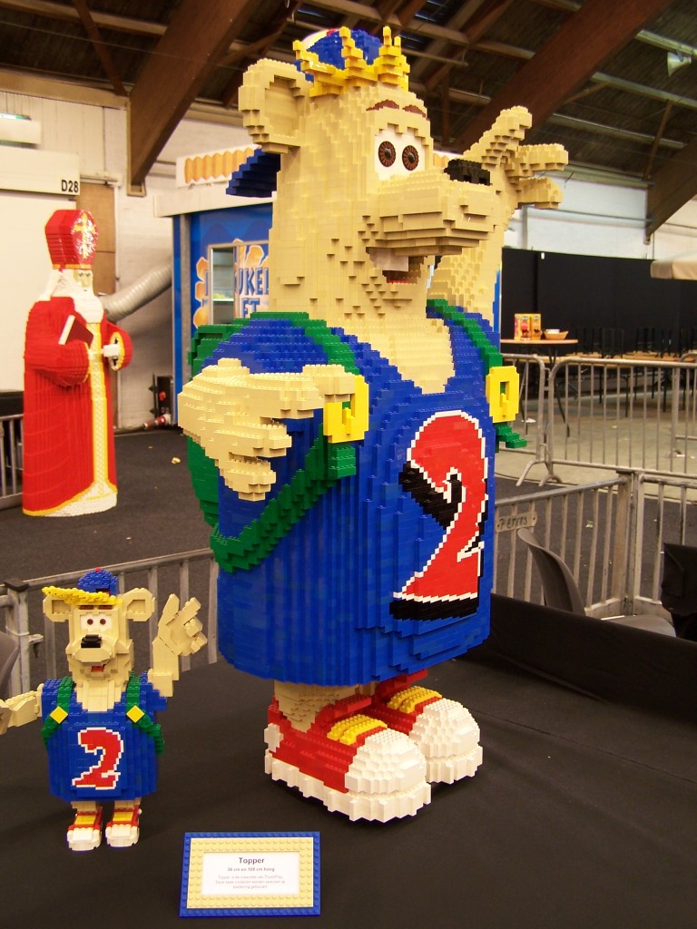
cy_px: 464
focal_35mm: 38
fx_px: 1020
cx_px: 348
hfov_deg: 37.7
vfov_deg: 49.0
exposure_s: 1/2
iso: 80
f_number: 2.8
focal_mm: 6.3
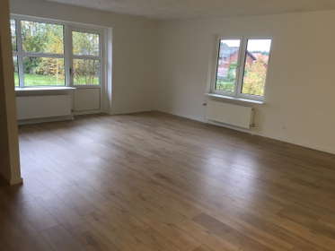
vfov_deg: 48.3
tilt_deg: -11.1
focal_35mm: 29
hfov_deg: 61.6
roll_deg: -2.7
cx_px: 168
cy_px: 126
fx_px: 281
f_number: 2.2
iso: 80
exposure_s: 1/33
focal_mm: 4.15
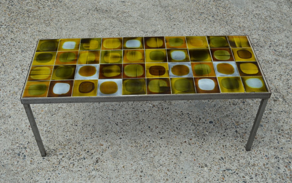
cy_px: 95
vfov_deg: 29.9
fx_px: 342
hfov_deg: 46.2
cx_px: 146
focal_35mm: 43
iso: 100
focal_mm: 28
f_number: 7.1
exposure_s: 1/200
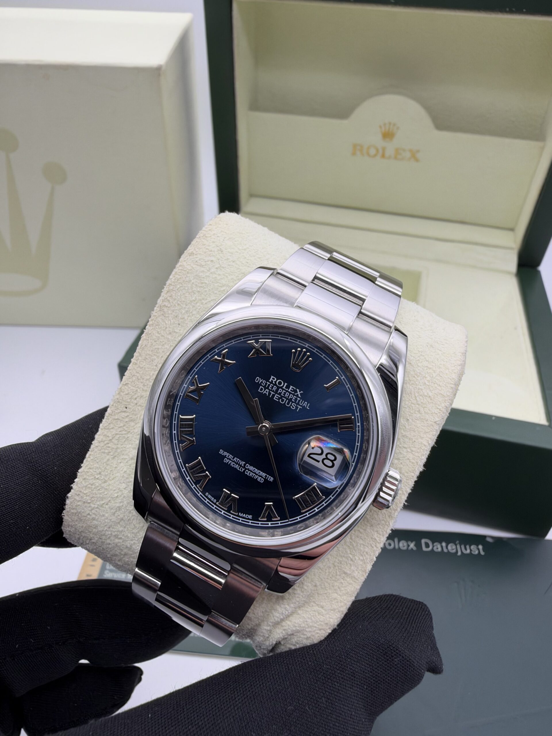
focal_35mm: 25
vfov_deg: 69.4
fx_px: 532
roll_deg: -2.4
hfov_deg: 54.9
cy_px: 368
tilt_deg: -38.3
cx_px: 276
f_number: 2.2
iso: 40
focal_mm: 2.22
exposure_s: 1/157
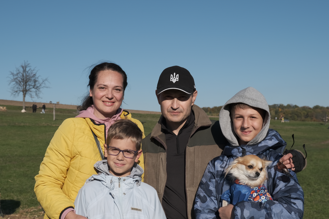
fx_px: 356
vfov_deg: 34.2
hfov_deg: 49.6
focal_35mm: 39
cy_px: 118
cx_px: 166
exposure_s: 1/1100
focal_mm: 24.3
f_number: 5.6
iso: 160
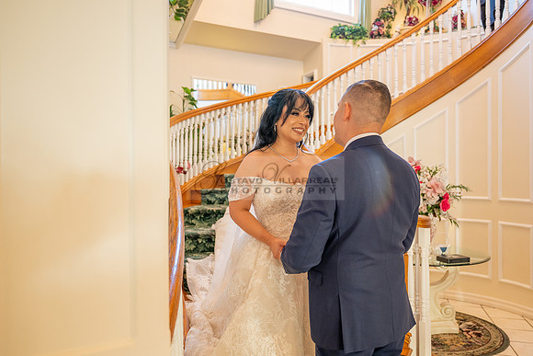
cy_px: 178
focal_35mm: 29
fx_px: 429
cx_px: 266
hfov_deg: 63.6
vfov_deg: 45.0
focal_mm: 29
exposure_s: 1/100
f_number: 2.8
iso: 1000
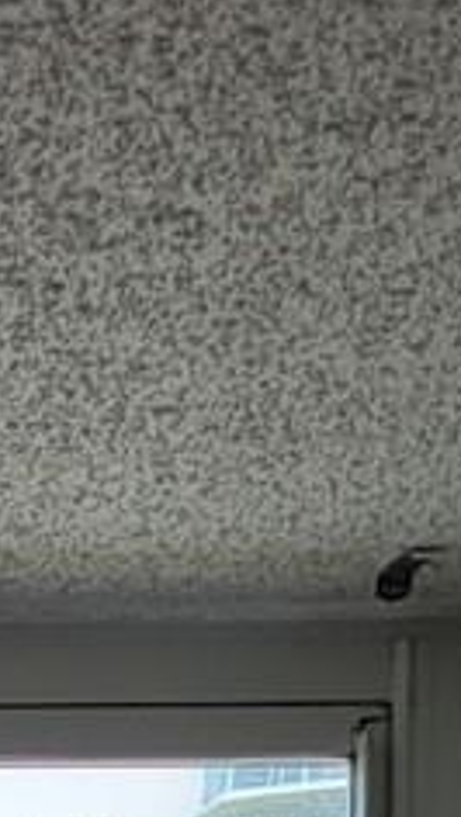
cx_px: -1317
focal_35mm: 192
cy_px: 1894
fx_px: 4166
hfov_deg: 5.6
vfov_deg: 10.0
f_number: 1.8
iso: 40
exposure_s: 1/176
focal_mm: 5.4
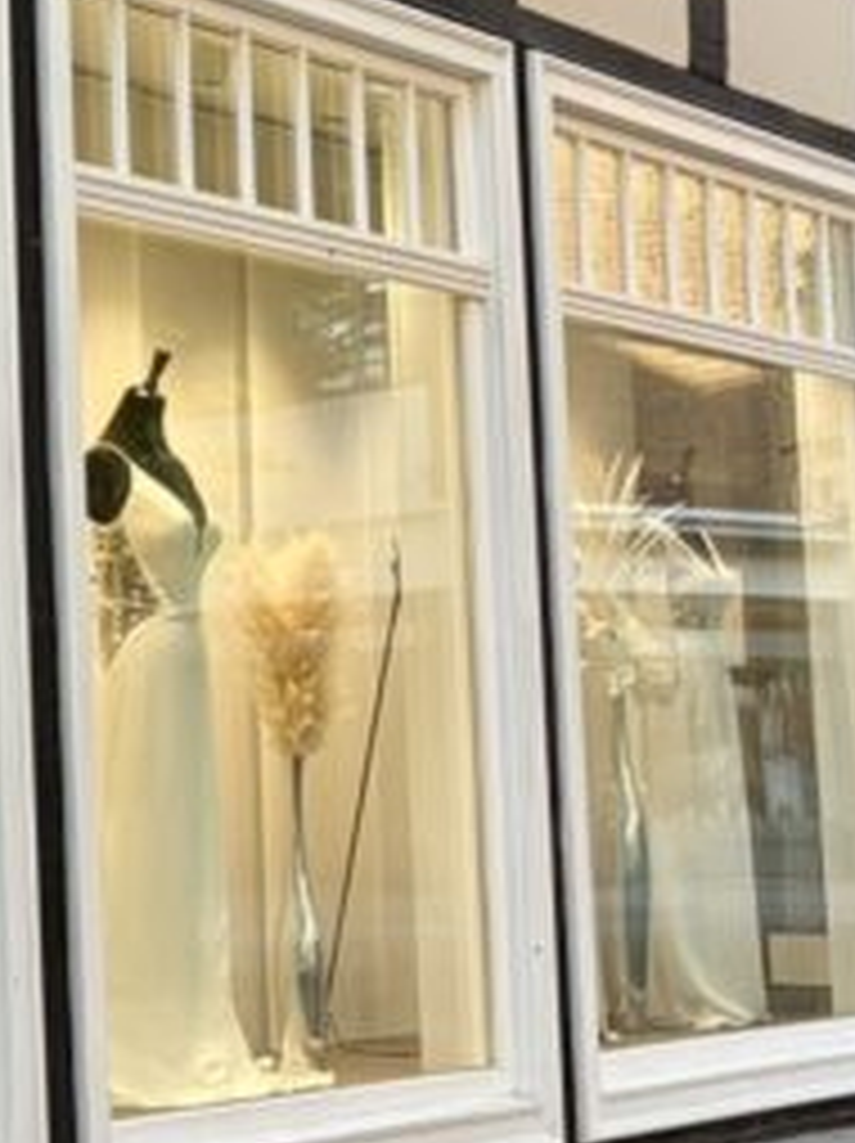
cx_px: -752
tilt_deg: +7.2
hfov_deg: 12.6
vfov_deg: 18.7
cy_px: 364
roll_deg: -0.9
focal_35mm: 105
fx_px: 3464
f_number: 1.6
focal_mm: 5.96
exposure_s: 1/225
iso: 40
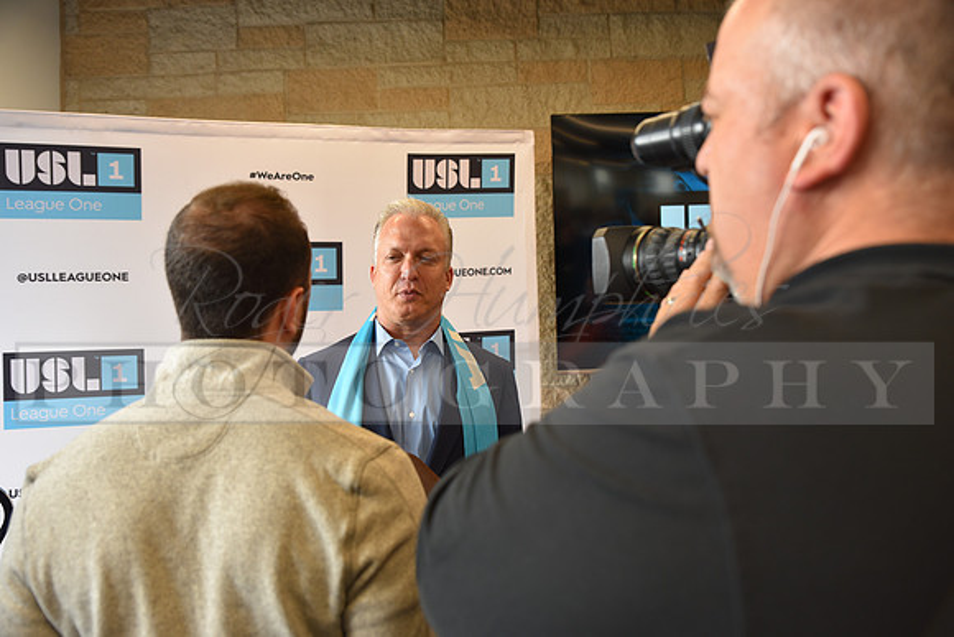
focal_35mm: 29
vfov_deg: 45.0
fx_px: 769
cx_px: 477
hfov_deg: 63.6
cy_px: 318
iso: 400
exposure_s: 1/60
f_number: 3.2
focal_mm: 29
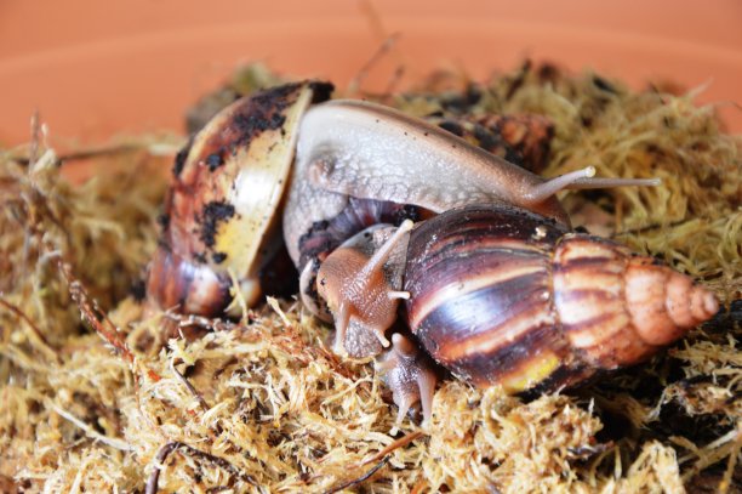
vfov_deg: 8.7
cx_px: 371
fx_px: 3244
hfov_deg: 13.1
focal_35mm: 158
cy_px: 247
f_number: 8
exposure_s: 1/60
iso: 720
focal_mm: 105
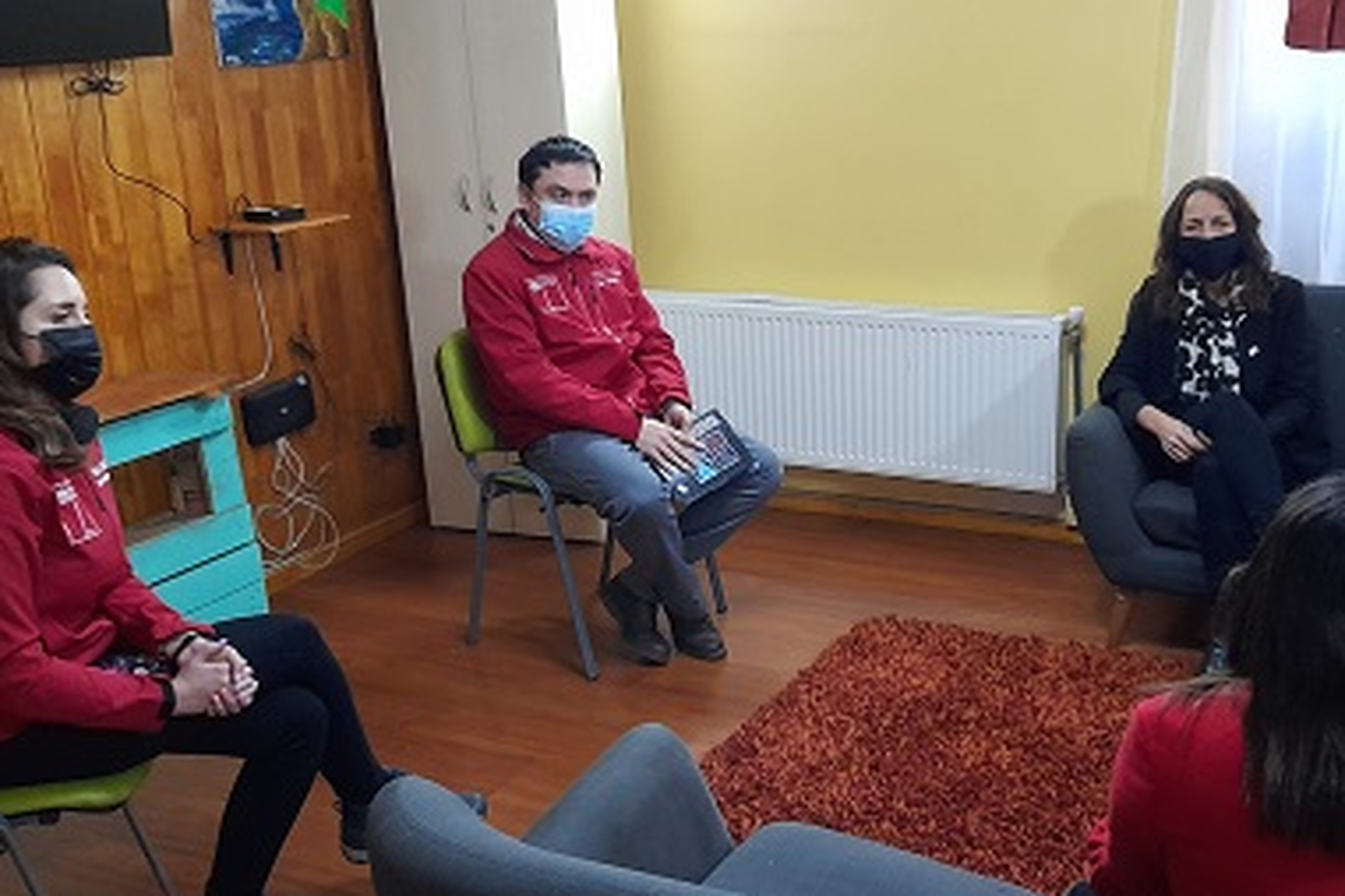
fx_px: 1532
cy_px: 473
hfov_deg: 47.2
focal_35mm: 41
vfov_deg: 32.6
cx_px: 801
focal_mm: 4.6
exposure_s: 1/33
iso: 400
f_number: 2
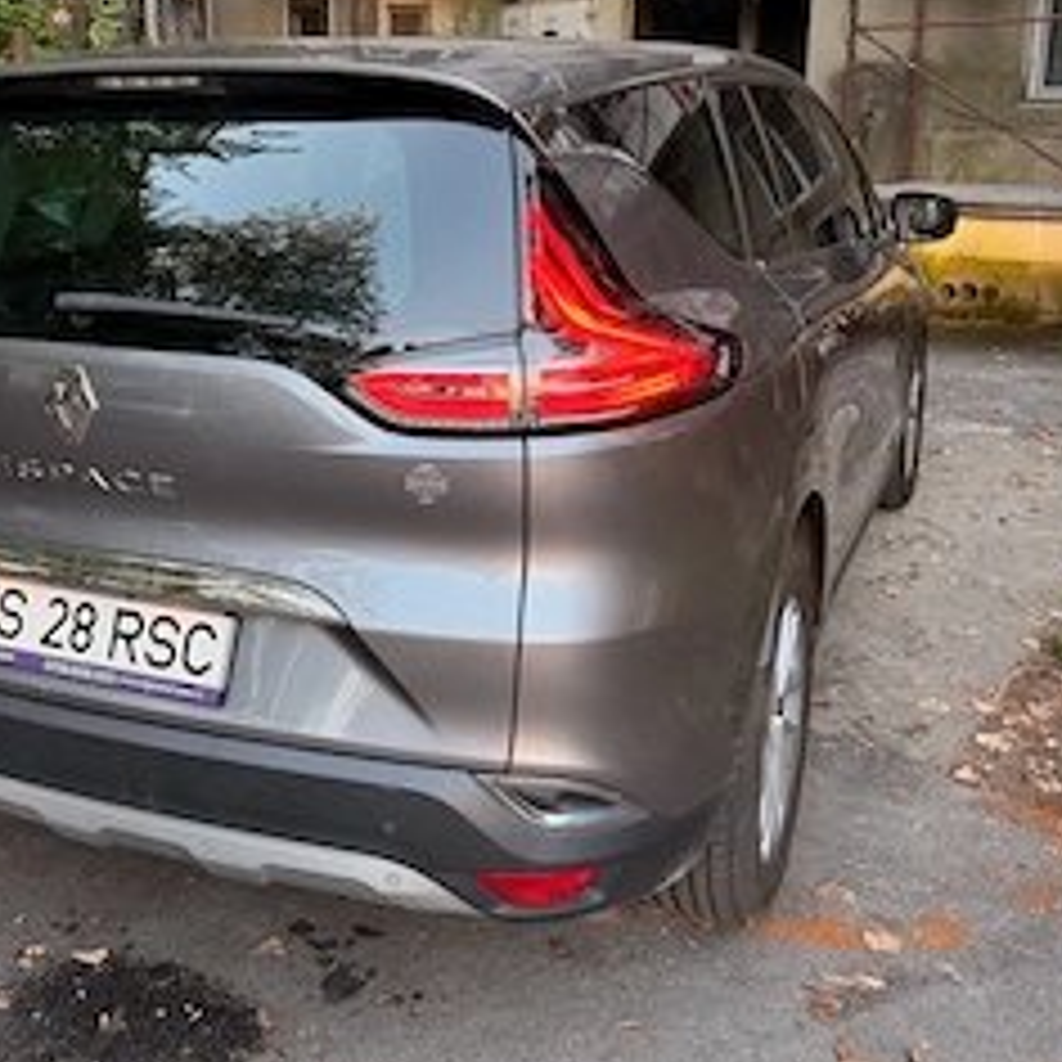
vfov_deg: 45.7
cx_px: 432
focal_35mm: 36
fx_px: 1250
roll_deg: -2.1
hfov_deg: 45.8
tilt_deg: -10.1
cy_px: 410
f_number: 1.78
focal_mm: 6.76
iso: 200
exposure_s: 1/104
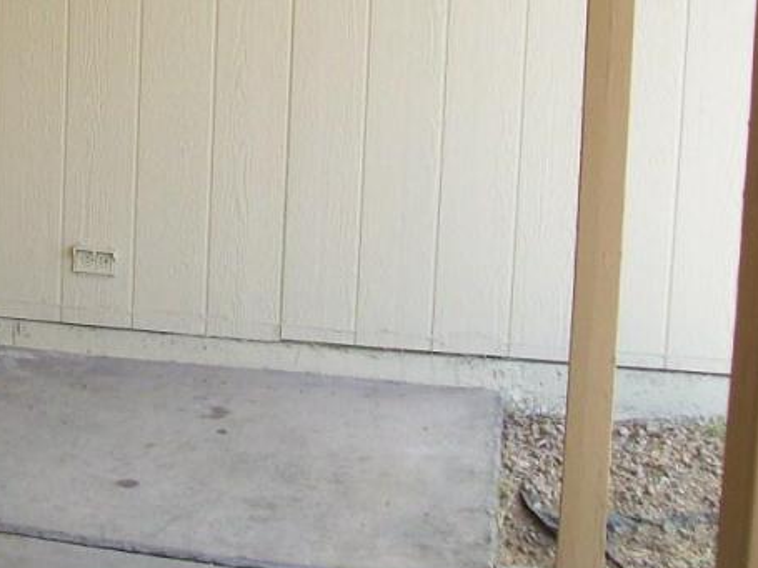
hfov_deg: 23.2
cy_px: -55
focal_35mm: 81
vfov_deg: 17.6
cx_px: 7
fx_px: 1773
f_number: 2.7
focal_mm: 6
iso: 80
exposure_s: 1/259
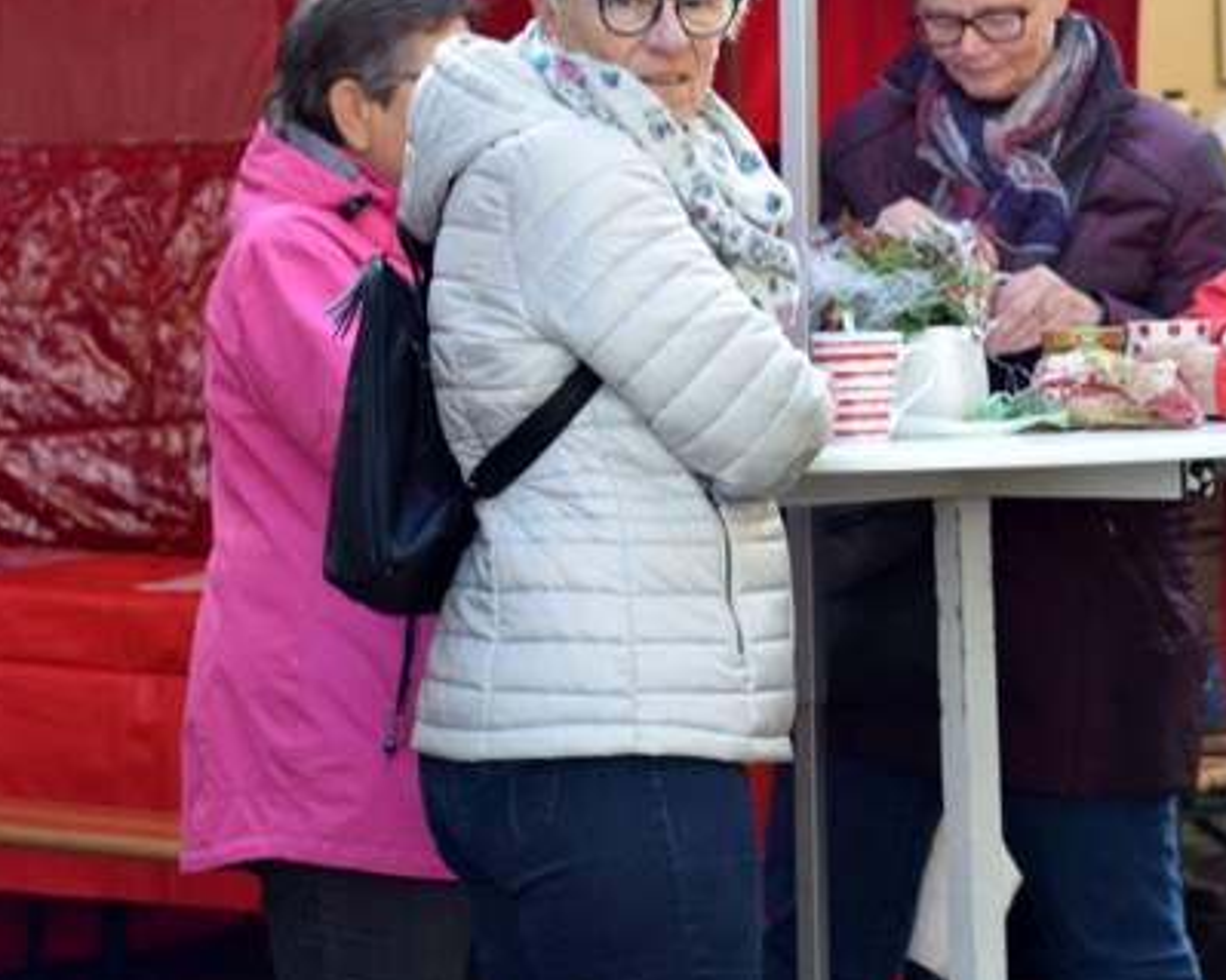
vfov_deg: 10.9
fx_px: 5115
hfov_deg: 13.5
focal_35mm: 141
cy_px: 171
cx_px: 1208
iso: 400
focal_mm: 50
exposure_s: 1/100
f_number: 5
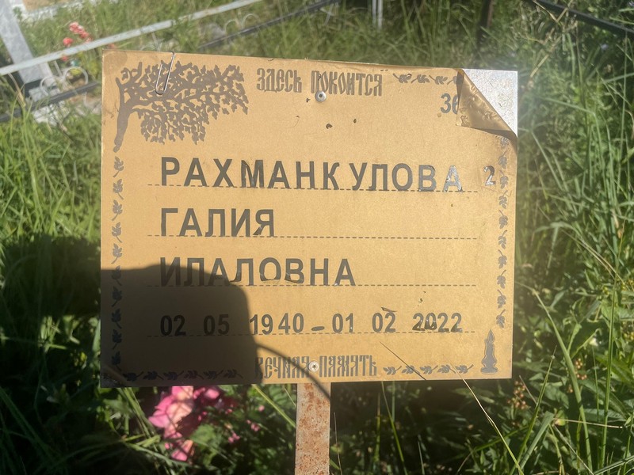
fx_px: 476
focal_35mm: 26
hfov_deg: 67.3
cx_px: 317
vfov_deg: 53.1
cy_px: 238
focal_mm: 4.2
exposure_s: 1/7813
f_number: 1.6
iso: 32
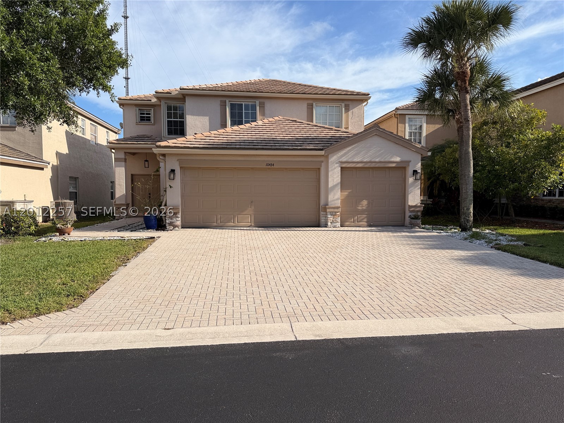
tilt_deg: -2.2
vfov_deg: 56.8
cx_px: 282
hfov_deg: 71.6
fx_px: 391
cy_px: 212
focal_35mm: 24
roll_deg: -0.6
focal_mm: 6.76
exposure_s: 1/5319
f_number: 1.78
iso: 80
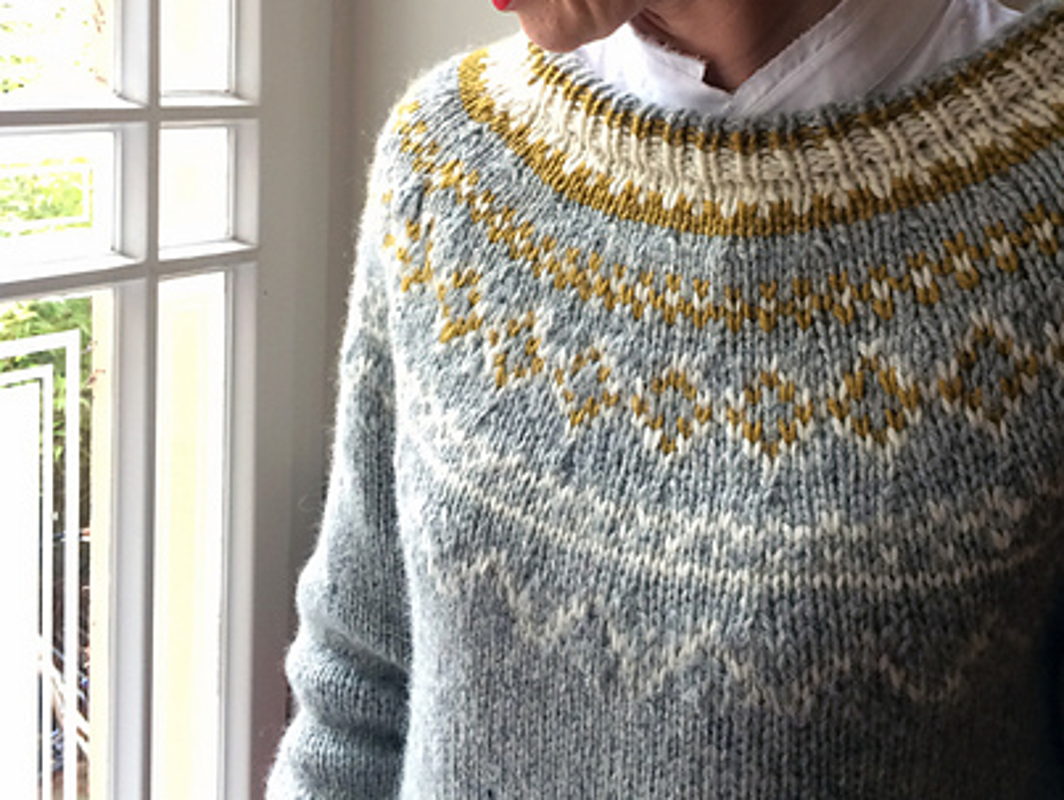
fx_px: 1415
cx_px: 613
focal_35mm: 46
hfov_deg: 41.1
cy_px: 172
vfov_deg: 30.9
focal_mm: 4.15
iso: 125
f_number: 2.2
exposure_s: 1/33
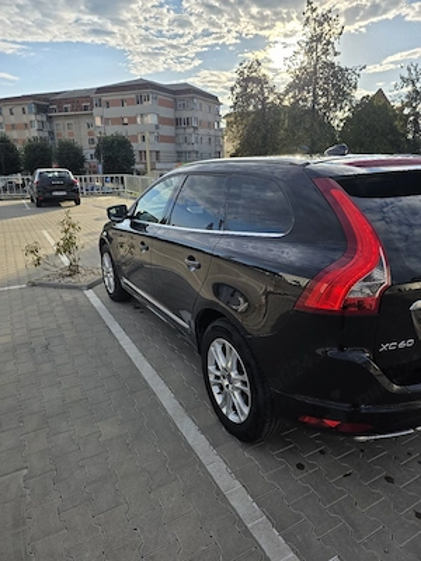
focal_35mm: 23
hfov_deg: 58.9
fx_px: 373
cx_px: 210
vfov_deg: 73.9
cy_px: 280
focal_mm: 6.3
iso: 80
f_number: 1.7
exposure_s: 1/10000
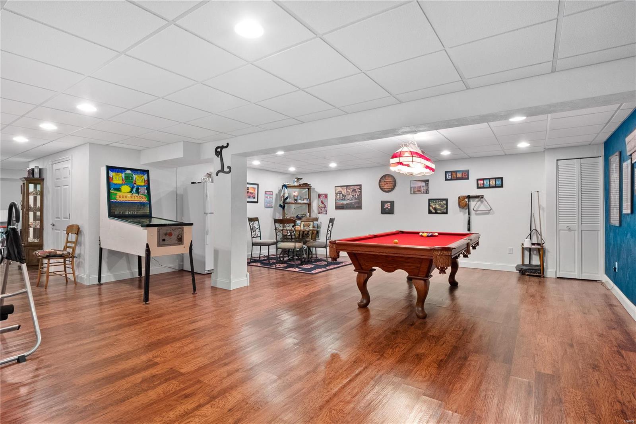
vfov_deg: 67.4
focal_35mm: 18
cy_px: 212
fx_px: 318
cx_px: 318
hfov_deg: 90.0
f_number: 9
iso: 640
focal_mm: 9
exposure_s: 1
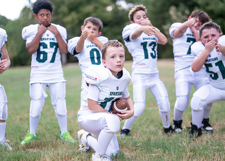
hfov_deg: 27.0
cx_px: 109
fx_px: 469
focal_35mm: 73
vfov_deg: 19.4
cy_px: 85
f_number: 1.2
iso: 200
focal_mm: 50
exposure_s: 1/320
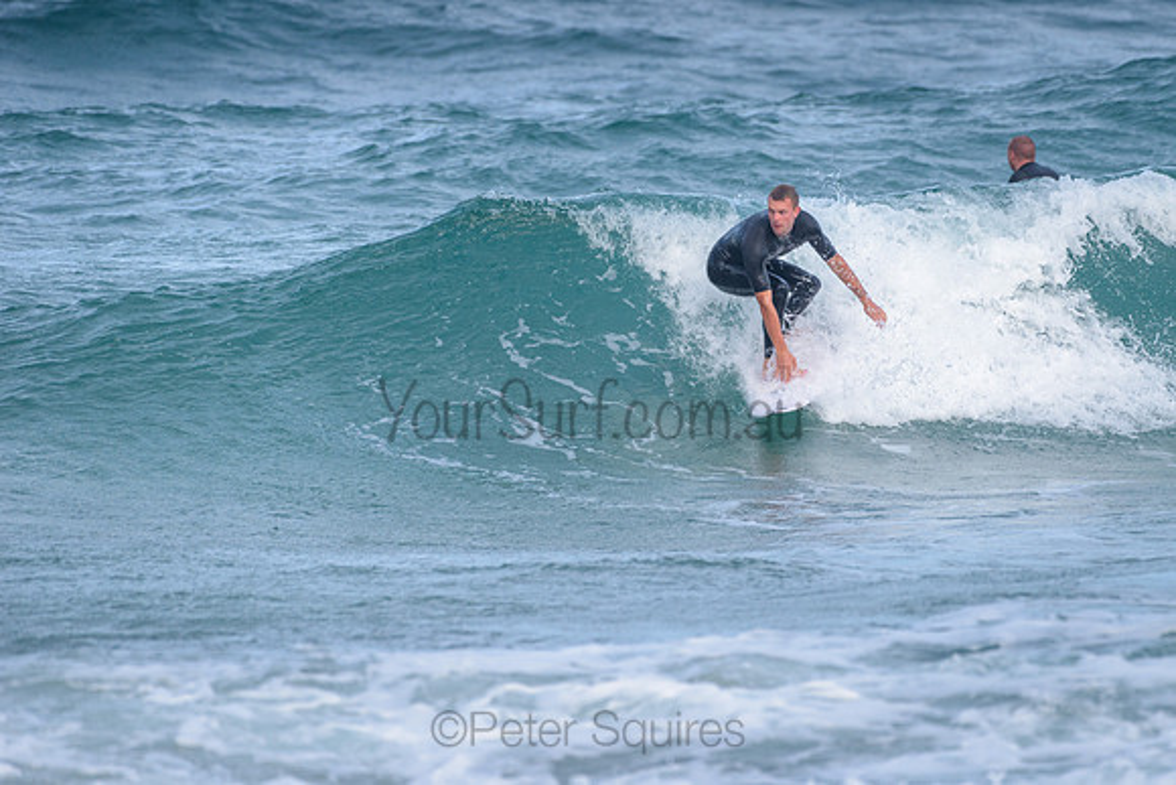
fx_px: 20020
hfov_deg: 3.4
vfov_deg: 2.2
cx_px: 721
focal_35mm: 613
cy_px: 305
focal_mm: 500
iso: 360
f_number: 5.6
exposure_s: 1/2000
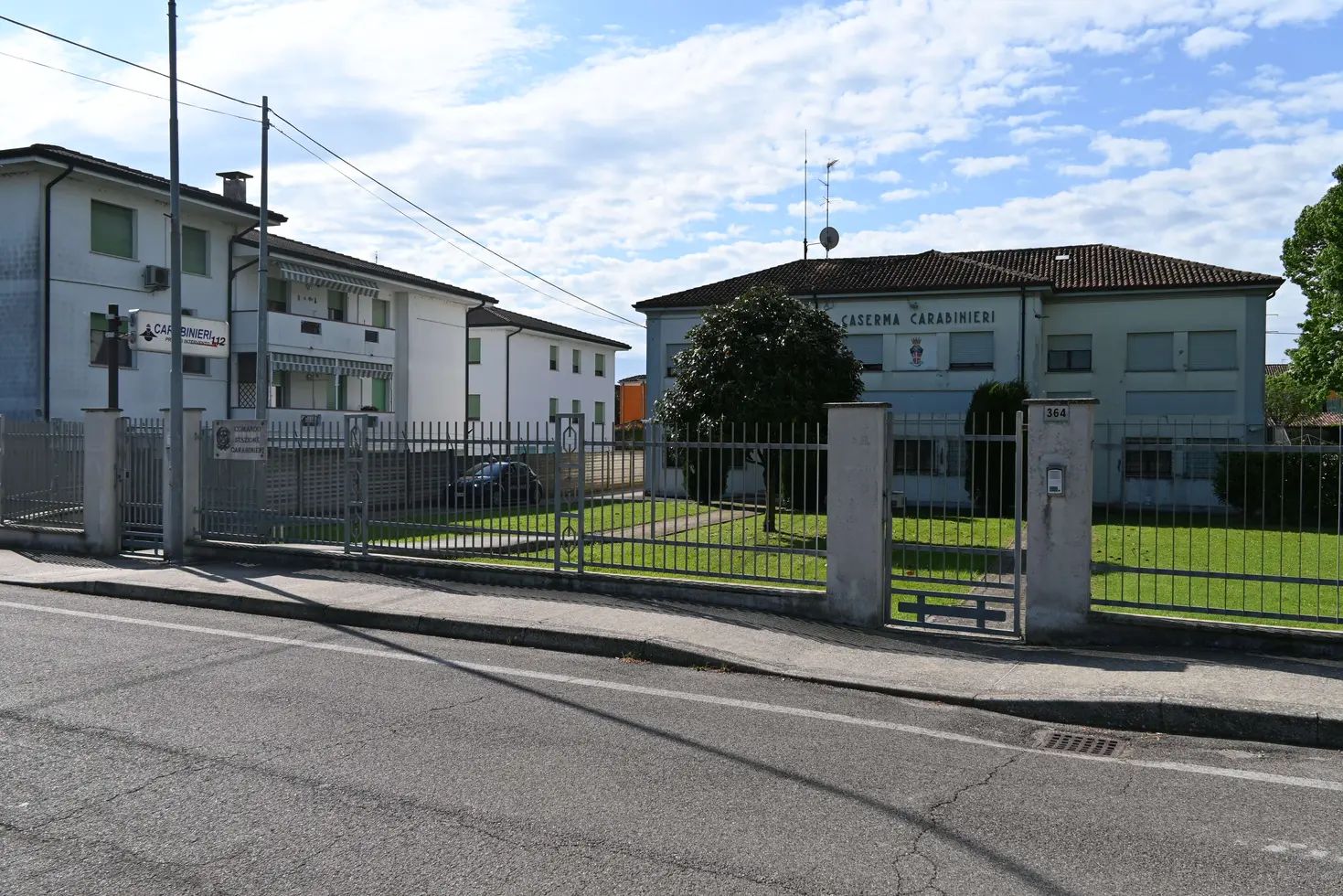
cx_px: 672
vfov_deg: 44.6
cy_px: 448
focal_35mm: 29
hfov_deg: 63.2
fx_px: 1091
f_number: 7.1
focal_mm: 19.5
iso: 100
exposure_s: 1/400
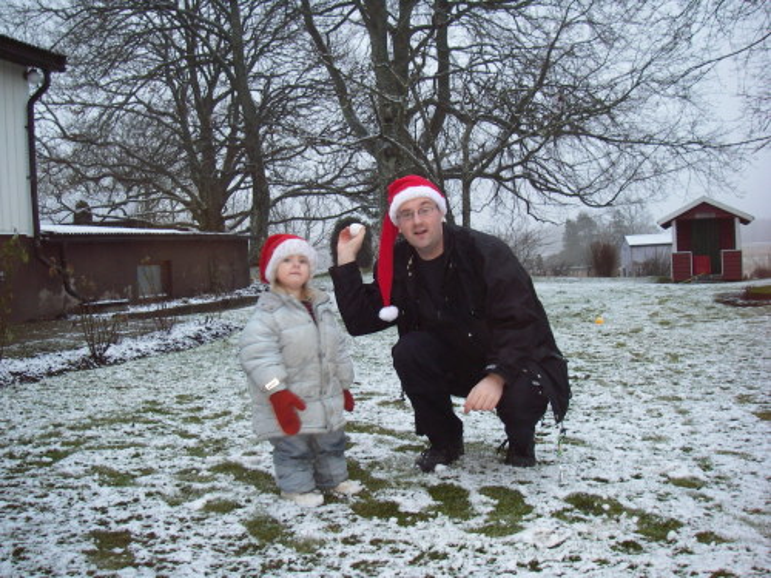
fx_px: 846
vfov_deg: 37.7
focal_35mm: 38
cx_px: 386
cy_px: 289
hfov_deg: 49.0
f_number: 3.3
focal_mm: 6.3
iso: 160
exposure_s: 1/40
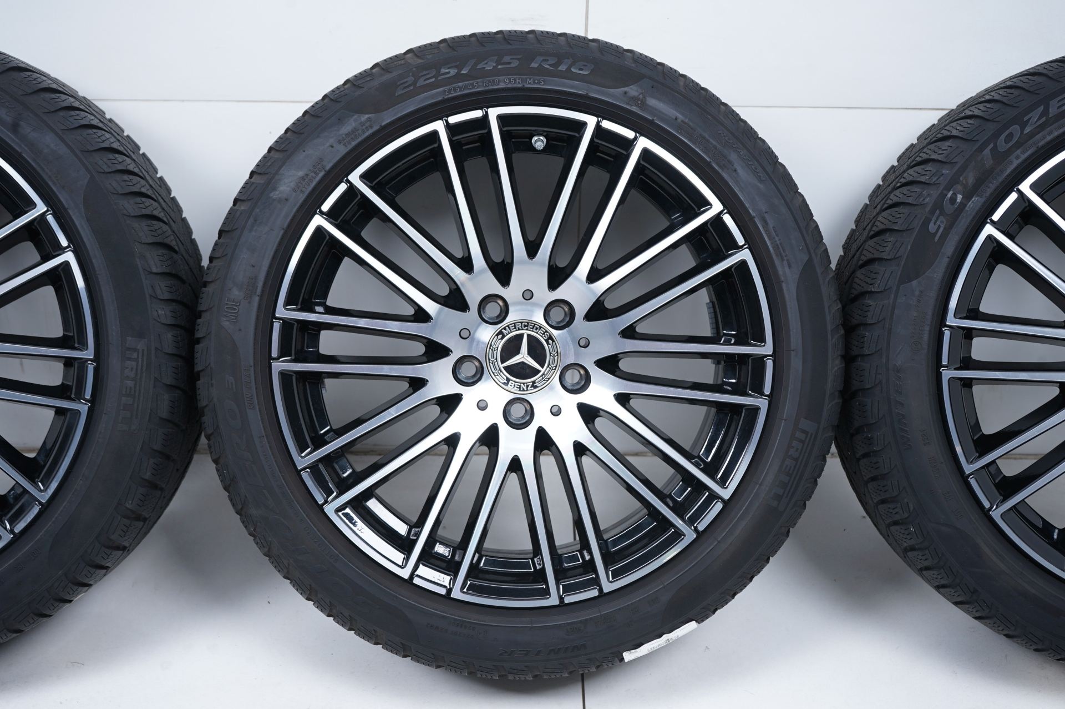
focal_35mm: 47
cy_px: 354
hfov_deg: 41.9
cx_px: 532
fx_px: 1389
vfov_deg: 28.6
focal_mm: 47
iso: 250
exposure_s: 1/125
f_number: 7.1
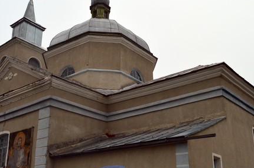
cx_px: 112
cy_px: 95
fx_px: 310
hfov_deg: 44.5
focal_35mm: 44
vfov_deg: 30.4
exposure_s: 1/250
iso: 400
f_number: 10
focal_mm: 18
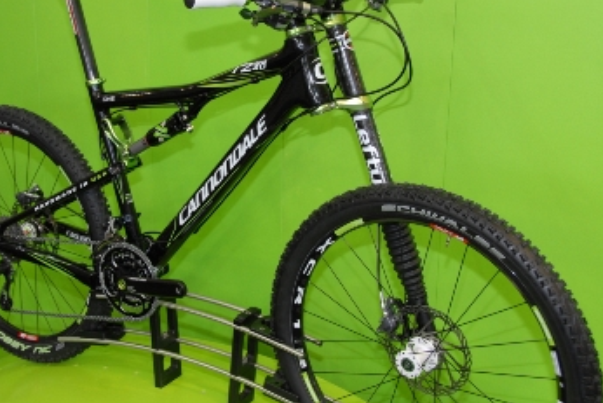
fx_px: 972
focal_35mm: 58
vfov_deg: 23.4
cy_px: 171
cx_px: 256
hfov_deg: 34.4
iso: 500
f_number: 6.3
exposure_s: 1/60
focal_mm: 32
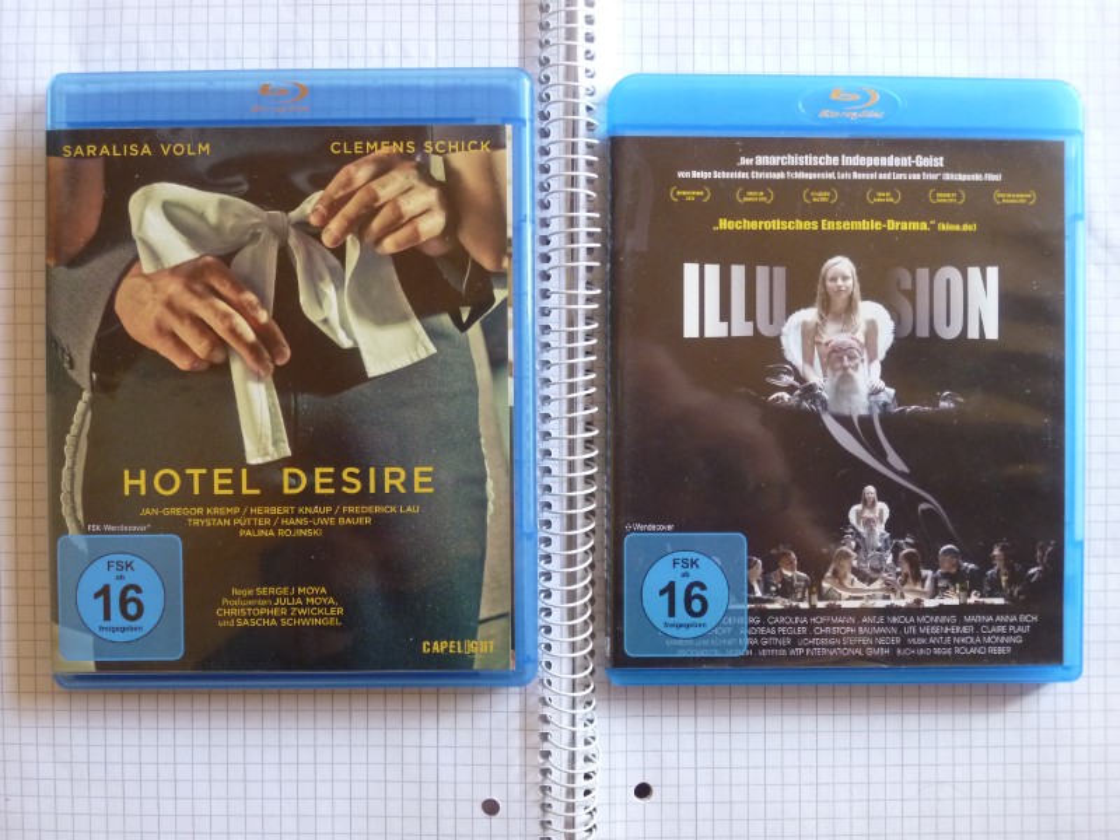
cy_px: 420
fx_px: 1359
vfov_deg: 34.3
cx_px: 560
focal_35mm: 42
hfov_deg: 44.8
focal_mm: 7.6
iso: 320
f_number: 4.1
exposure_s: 1/40
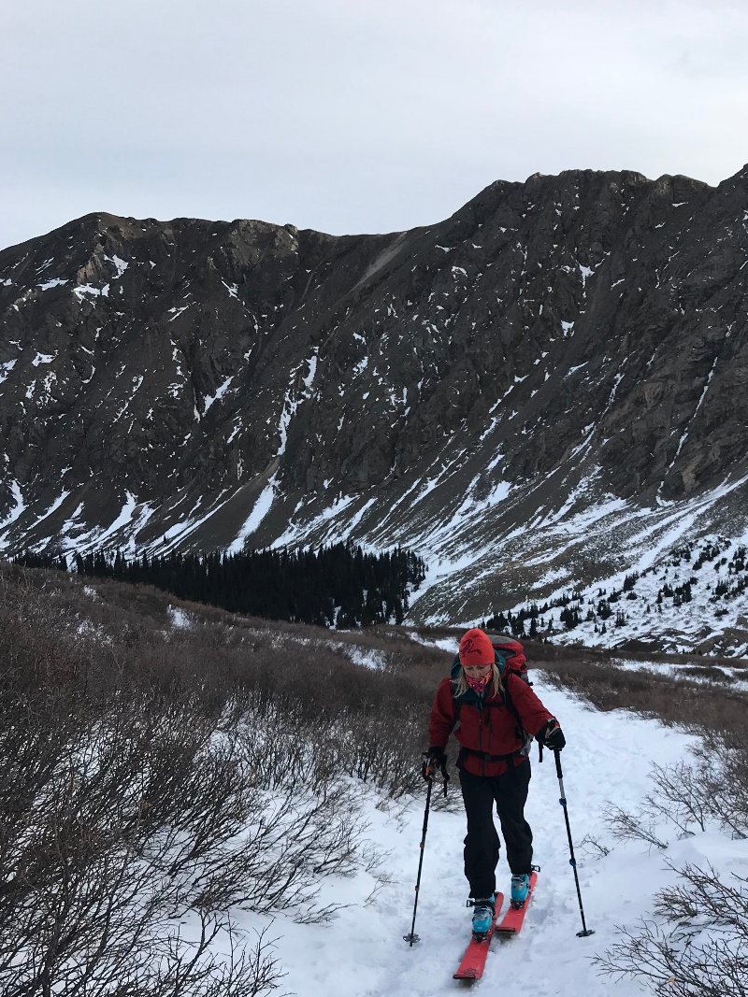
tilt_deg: -9.4
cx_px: 538
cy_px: 658
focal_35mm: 42
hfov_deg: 33.8
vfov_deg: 44.2
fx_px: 1210
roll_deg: +1.9
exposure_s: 1/1429
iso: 20
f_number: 1.8
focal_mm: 3.99
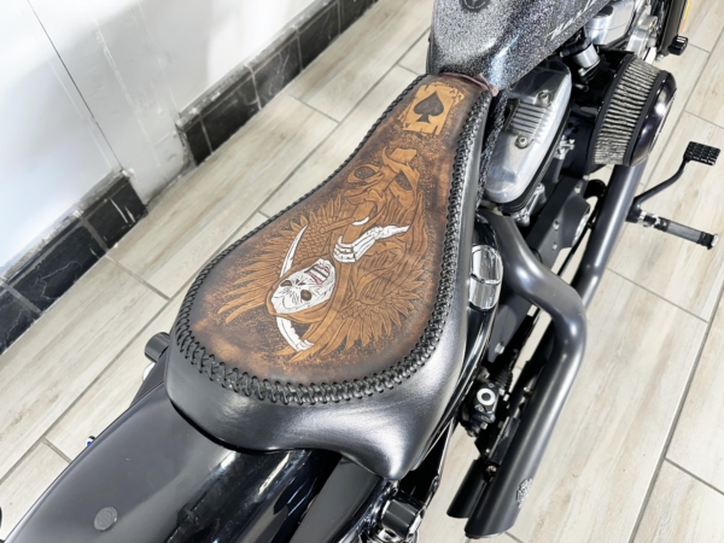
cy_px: 272
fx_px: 502
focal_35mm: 24
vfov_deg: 56.8
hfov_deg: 71.6
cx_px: 362
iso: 100
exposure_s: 1/100
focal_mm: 6.86
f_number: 1.78
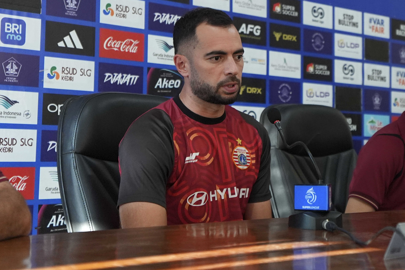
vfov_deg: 37.9
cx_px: 202
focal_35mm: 35
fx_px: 394
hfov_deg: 54.4
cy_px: 135
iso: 3200
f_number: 2.8
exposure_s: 1/500
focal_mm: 35
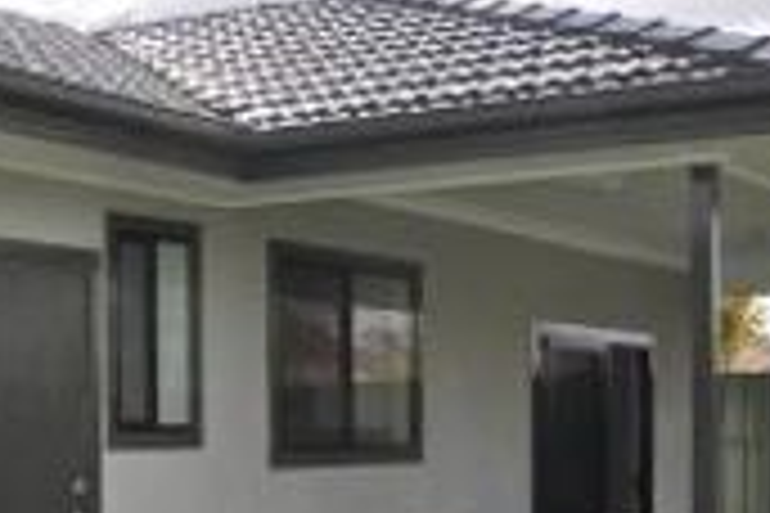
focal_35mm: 74
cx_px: 95
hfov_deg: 26.5
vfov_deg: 18.3
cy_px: 407
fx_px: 1583
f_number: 11
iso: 200
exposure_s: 1/200
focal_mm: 18
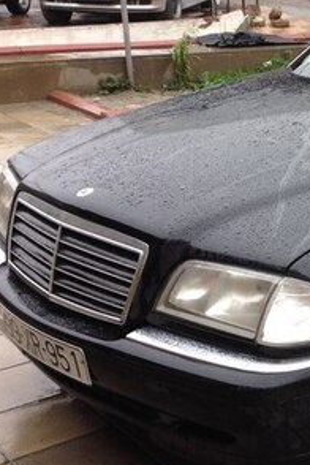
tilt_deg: -15.5
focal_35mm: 77
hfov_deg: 16.2
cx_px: 463
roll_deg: -0.2
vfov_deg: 26.3
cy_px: 184
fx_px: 995
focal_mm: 4.12
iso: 64
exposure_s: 1/120
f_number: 2.4
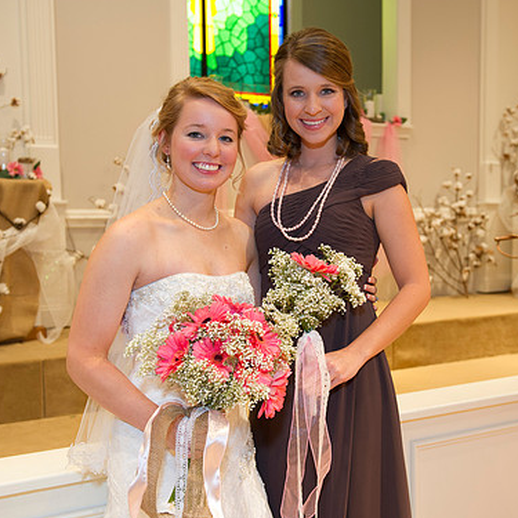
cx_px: 294
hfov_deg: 36.7
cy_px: 262
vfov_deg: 36.8
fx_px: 779
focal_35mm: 46
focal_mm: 35
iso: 1250
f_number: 4
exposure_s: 1/80
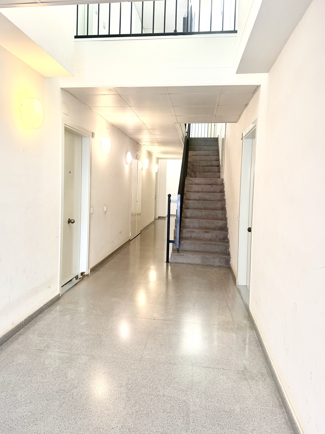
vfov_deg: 67.2
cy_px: 202
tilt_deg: -2.3
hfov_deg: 53.0
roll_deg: -2.9
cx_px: 152
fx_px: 326
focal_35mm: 26
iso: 125
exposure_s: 1/100
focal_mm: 6.76
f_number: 1.78
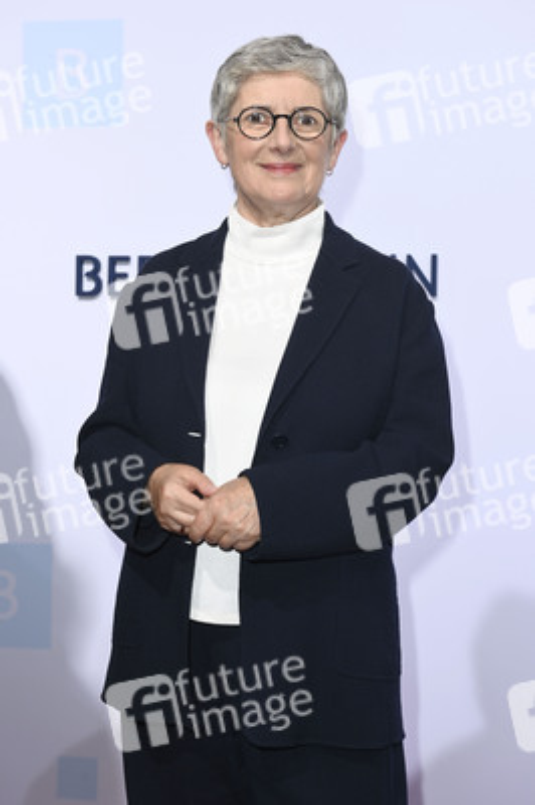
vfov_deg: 33.4
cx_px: 268
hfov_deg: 22.6
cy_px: 402
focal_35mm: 60
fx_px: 1340
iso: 400
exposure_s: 1/250
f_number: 6.3
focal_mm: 60
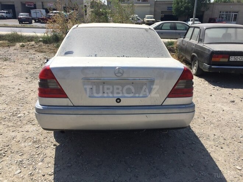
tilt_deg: -19.3
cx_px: 122
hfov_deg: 61.7
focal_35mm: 29
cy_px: 91
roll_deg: +1.4
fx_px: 204
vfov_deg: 48.2
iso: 32
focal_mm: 4.15
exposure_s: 1/2564
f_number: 2.2
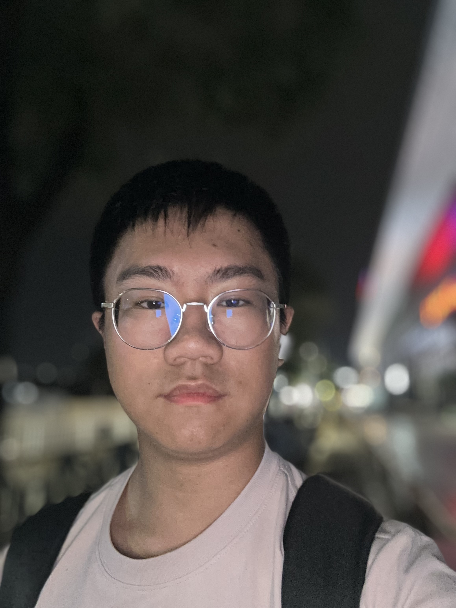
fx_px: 527
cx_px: 228
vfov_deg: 60.0
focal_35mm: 30
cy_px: 304
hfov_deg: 46.8
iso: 250
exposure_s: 1/27
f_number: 1.9
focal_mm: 2.69
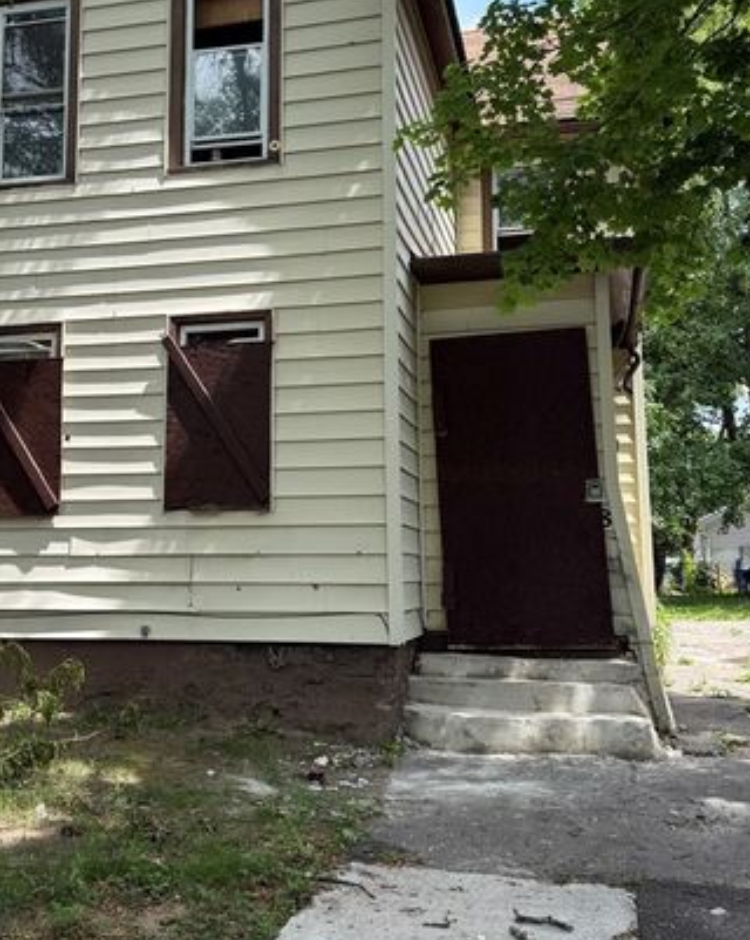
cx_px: 284
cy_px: 360
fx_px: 1084
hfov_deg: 37.9
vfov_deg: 46.5
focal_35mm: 39
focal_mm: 6.76
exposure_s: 1/1122
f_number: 1.78
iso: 80
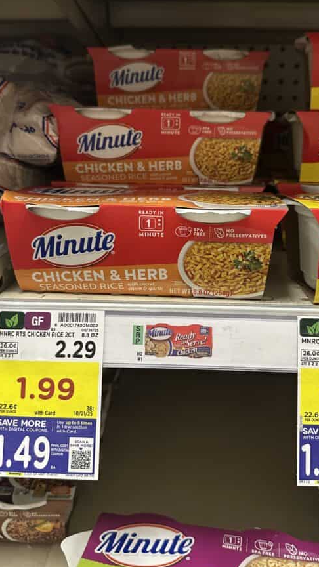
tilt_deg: -16.1
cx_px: 177
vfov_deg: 62.4
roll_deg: -0.9
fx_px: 466
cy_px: 249
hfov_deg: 37.7
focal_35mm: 31
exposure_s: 1/60
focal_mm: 6.86
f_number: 1.78
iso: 320
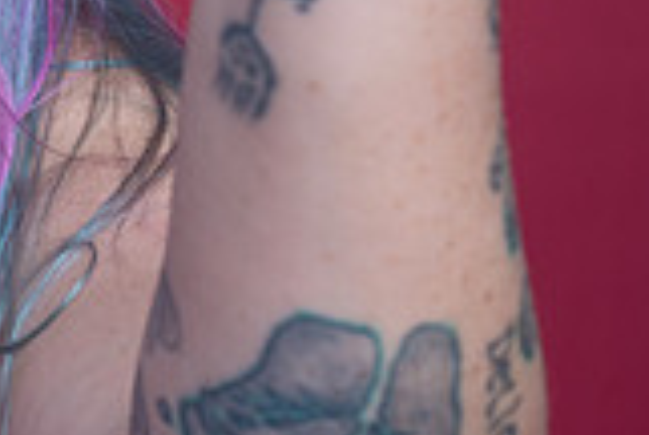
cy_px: -203
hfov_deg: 14.9
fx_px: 2276
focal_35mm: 126
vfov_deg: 10.6
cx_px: -367
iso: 250
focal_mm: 35
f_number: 11
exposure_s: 1/160
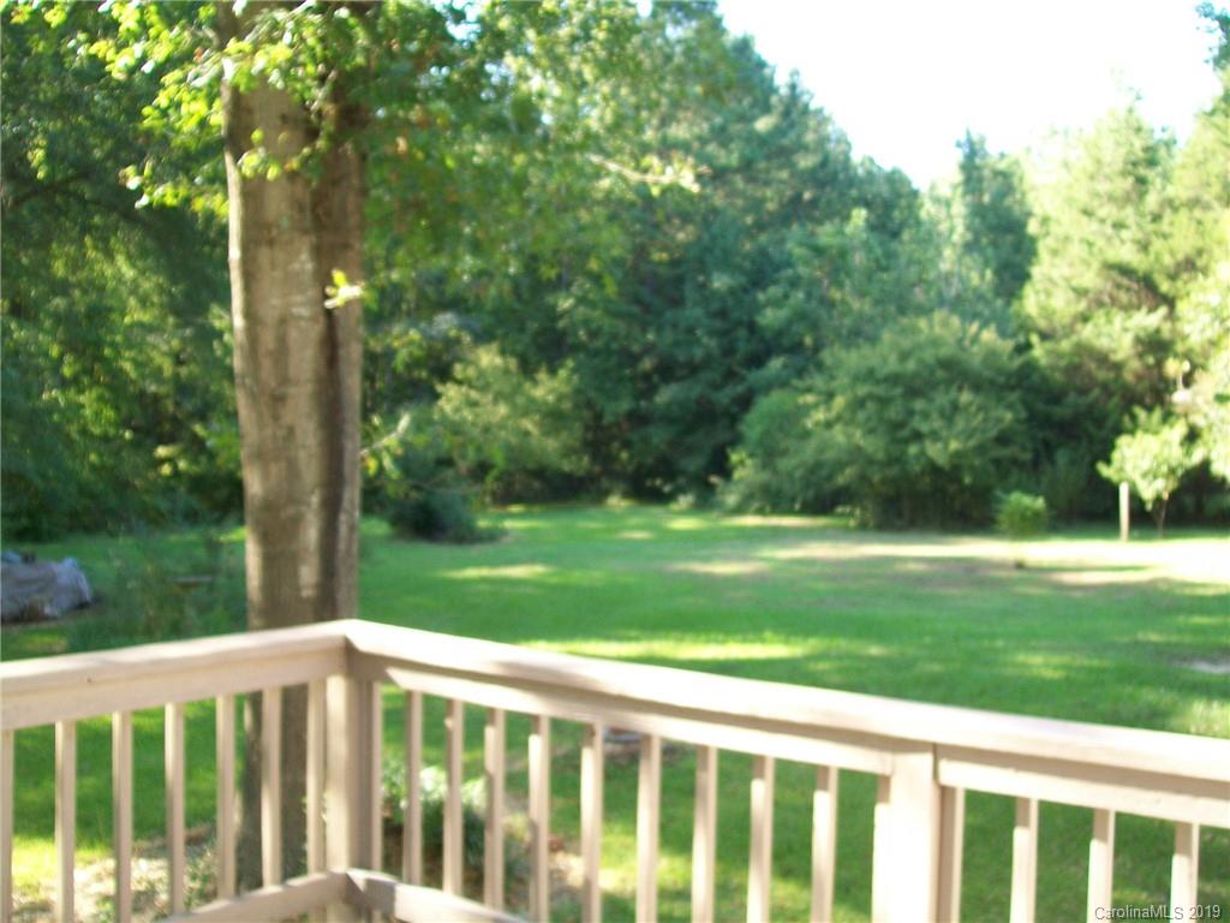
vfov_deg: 39.7
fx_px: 1279
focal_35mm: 36
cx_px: 615
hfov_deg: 51.4
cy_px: 462
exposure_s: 1/60
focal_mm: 6
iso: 64
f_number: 2.7
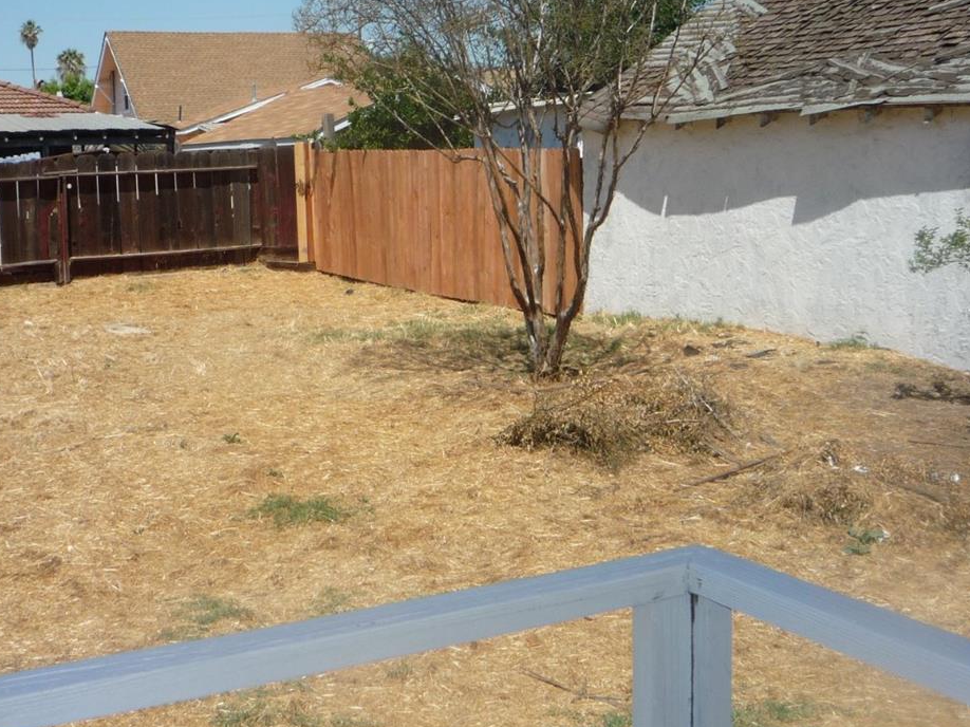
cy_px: 284
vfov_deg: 29.6
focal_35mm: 49
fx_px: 1373
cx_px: 424
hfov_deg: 38.9
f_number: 5.6
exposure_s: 1/500
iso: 100
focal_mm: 5.2
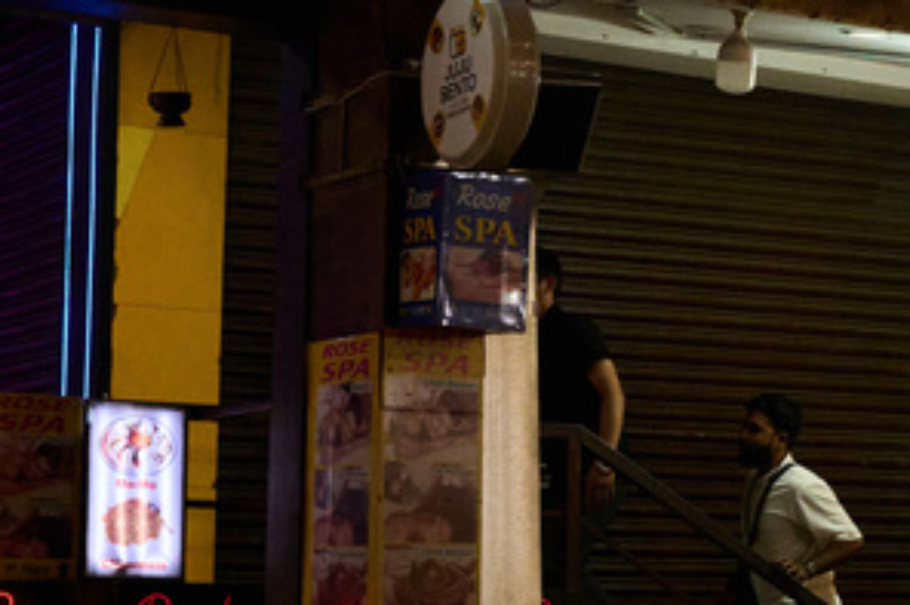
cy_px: 458
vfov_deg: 11.3
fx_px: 3057
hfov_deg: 16.5
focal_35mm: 121
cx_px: 950
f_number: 8
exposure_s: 1/320
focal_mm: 35
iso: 6400
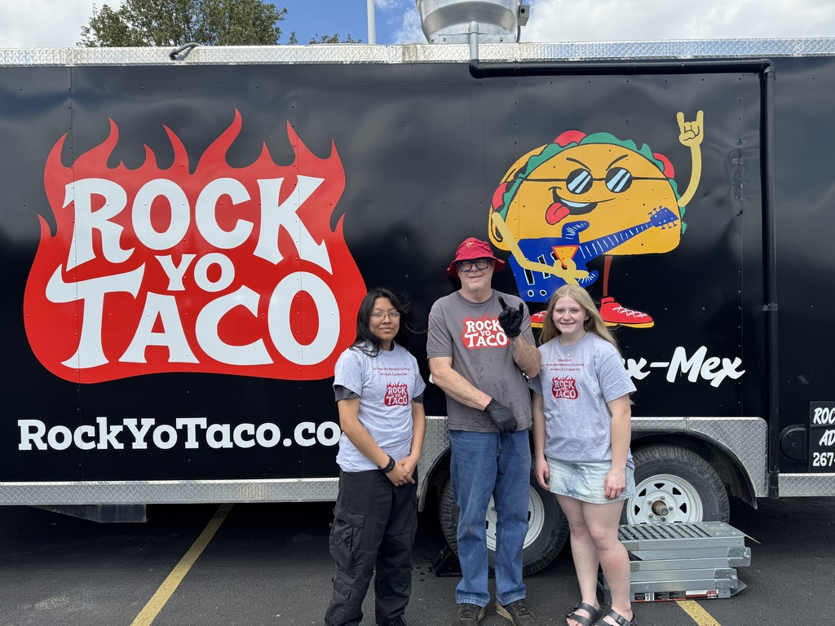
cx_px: 418
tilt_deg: -0.8
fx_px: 579
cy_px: 313
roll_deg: +1.9
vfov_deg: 56.8
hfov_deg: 71.6
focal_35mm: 24
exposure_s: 1/2331
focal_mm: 6.76
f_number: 1.78
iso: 80
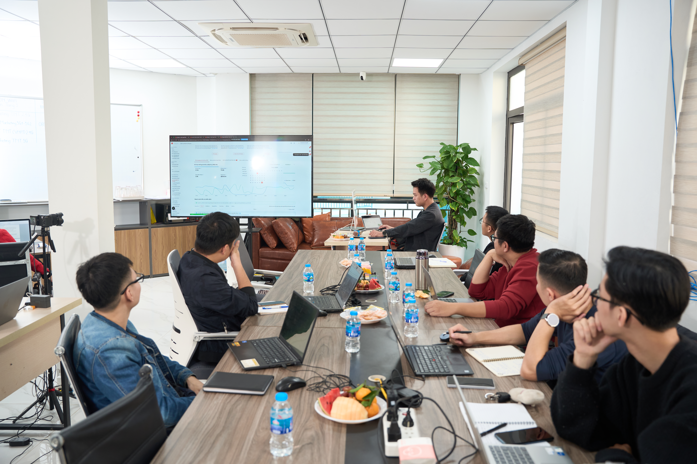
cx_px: 348
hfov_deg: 60.8
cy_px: 232
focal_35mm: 31
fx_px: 594
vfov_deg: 42.7
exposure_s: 1/125
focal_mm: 30.7
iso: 500
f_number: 3.5
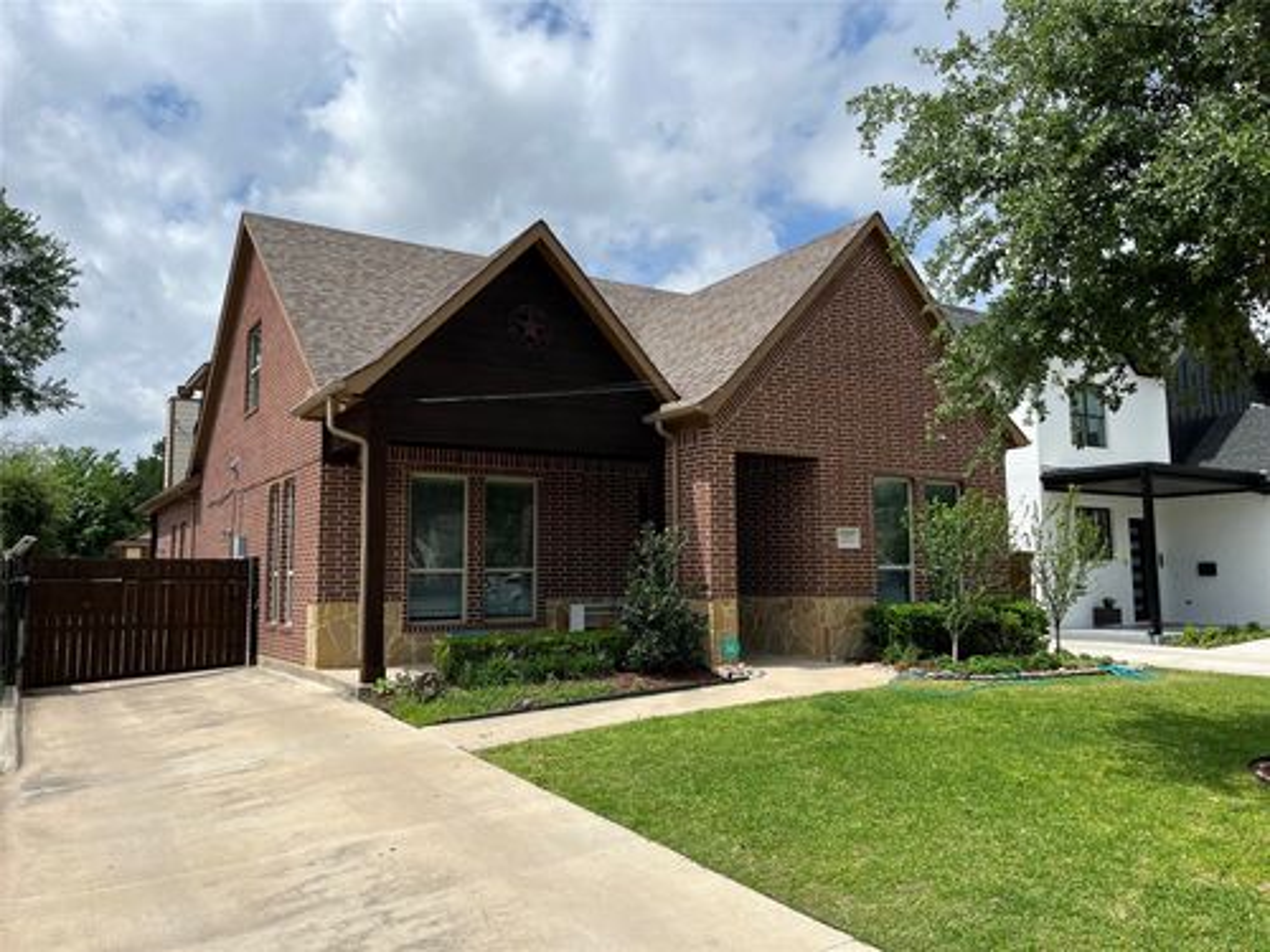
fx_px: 954
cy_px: 476
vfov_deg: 53.1
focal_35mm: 26
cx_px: 635
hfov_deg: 67.3
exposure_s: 1/5076
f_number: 1.6
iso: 50
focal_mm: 5.1
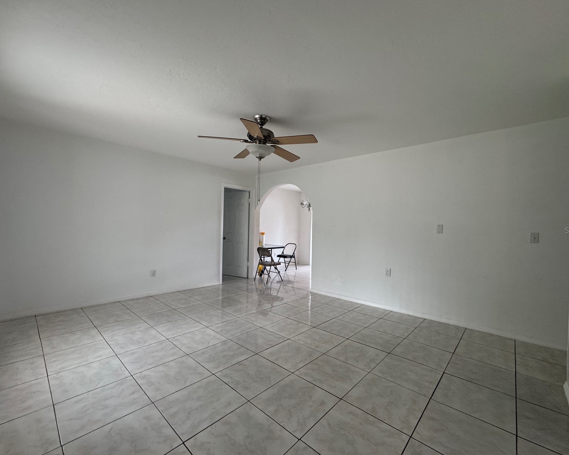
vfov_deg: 84.0
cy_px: 230
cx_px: 289
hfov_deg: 96.8
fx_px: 253
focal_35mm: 15
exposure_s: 1/120
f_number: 2.2
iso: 200
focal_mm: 2.22
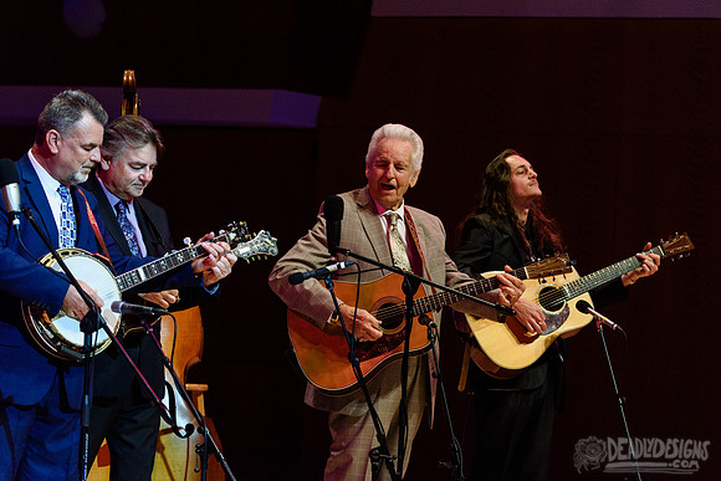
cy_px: 240
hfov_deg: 13.2
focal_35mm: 155
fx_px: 3105
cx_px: 360
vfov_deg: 8.9
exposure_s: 1/640
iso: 2500
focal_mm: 155
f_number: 5
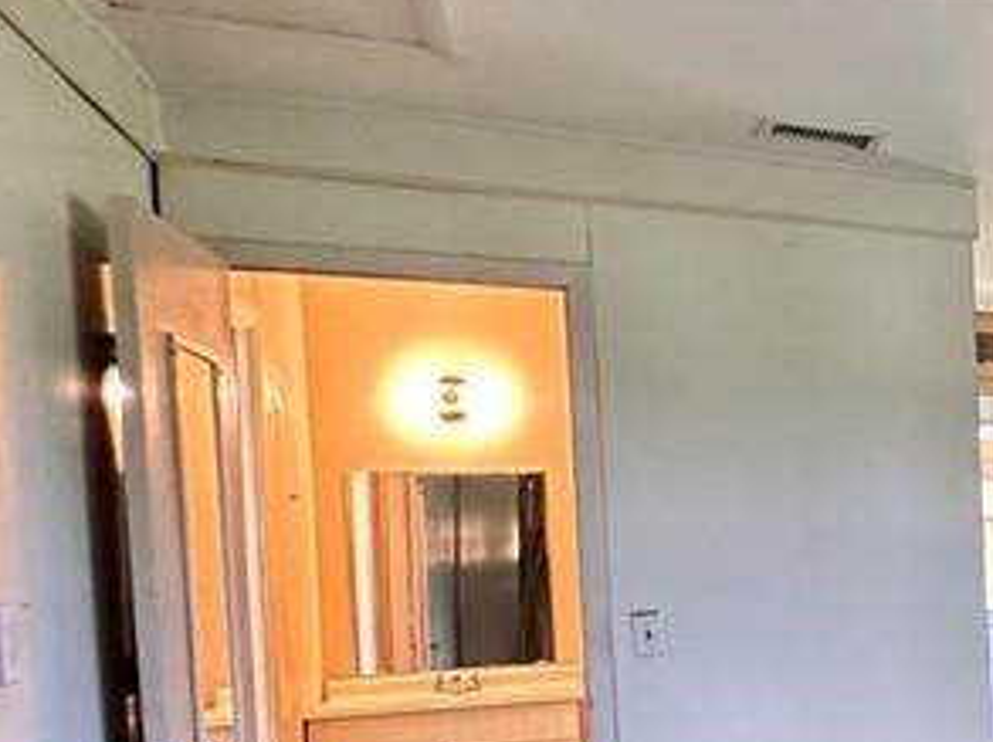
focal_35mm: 49
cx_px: 1542
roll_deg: +1.6
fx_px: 1404
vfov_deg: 29.1
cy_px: 576
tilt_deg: -1.6
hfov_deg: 26.3
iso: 400
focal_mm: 2.22
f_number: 2.2
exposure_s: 1/60
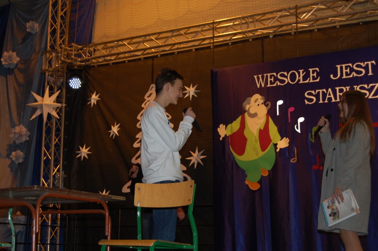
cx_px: 189
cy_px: 126
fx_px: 598
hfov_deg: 35.1
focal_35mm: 57
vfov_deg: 23.7
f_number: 5
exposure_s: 1/60
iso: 400
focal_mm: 38
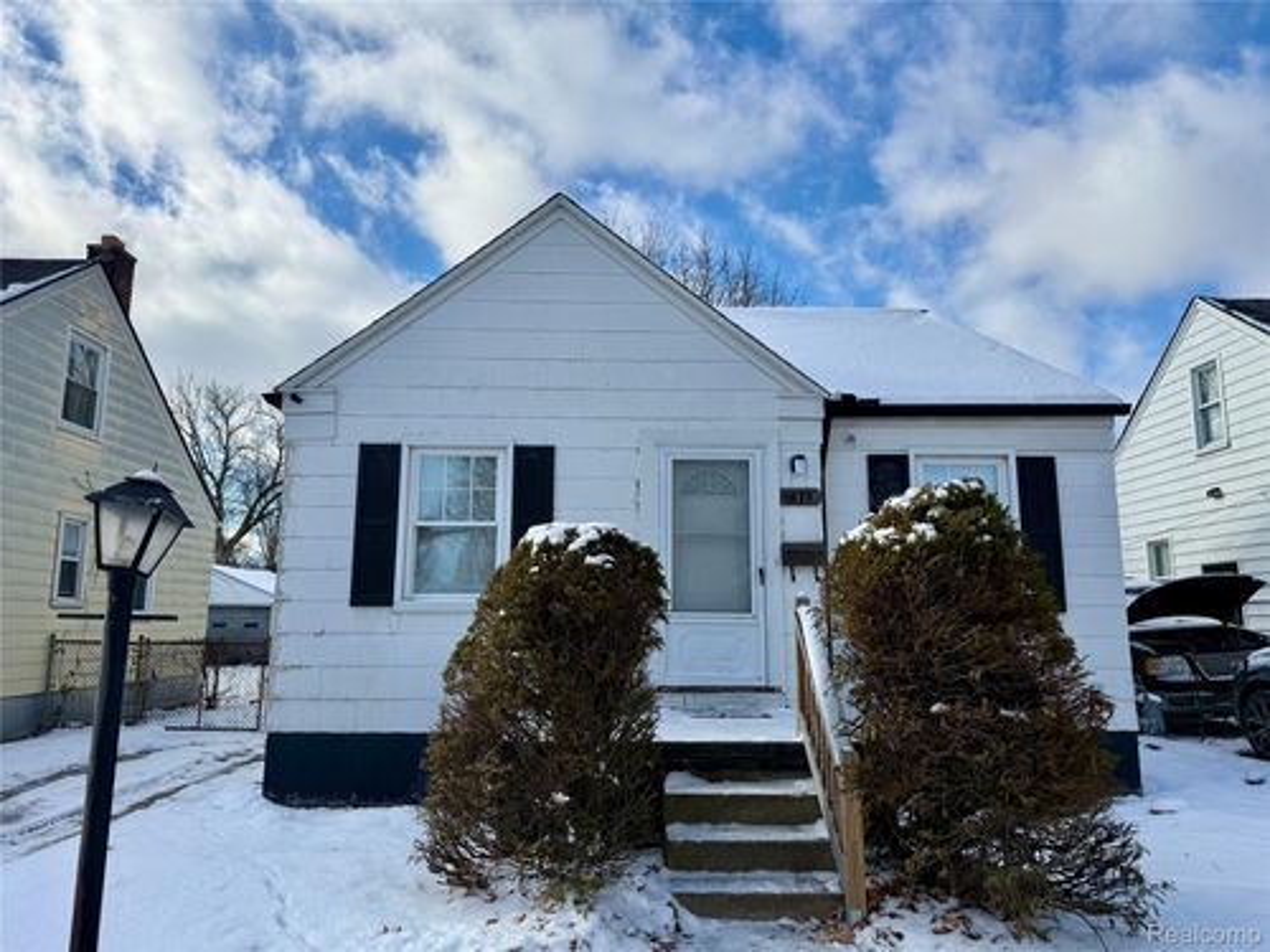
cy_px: 476
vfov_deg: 56.8
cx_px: 635
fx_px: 881
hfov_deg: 71.6
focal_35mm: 24
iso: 80
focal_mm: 6.76
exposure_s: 1/5714
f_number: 1.78
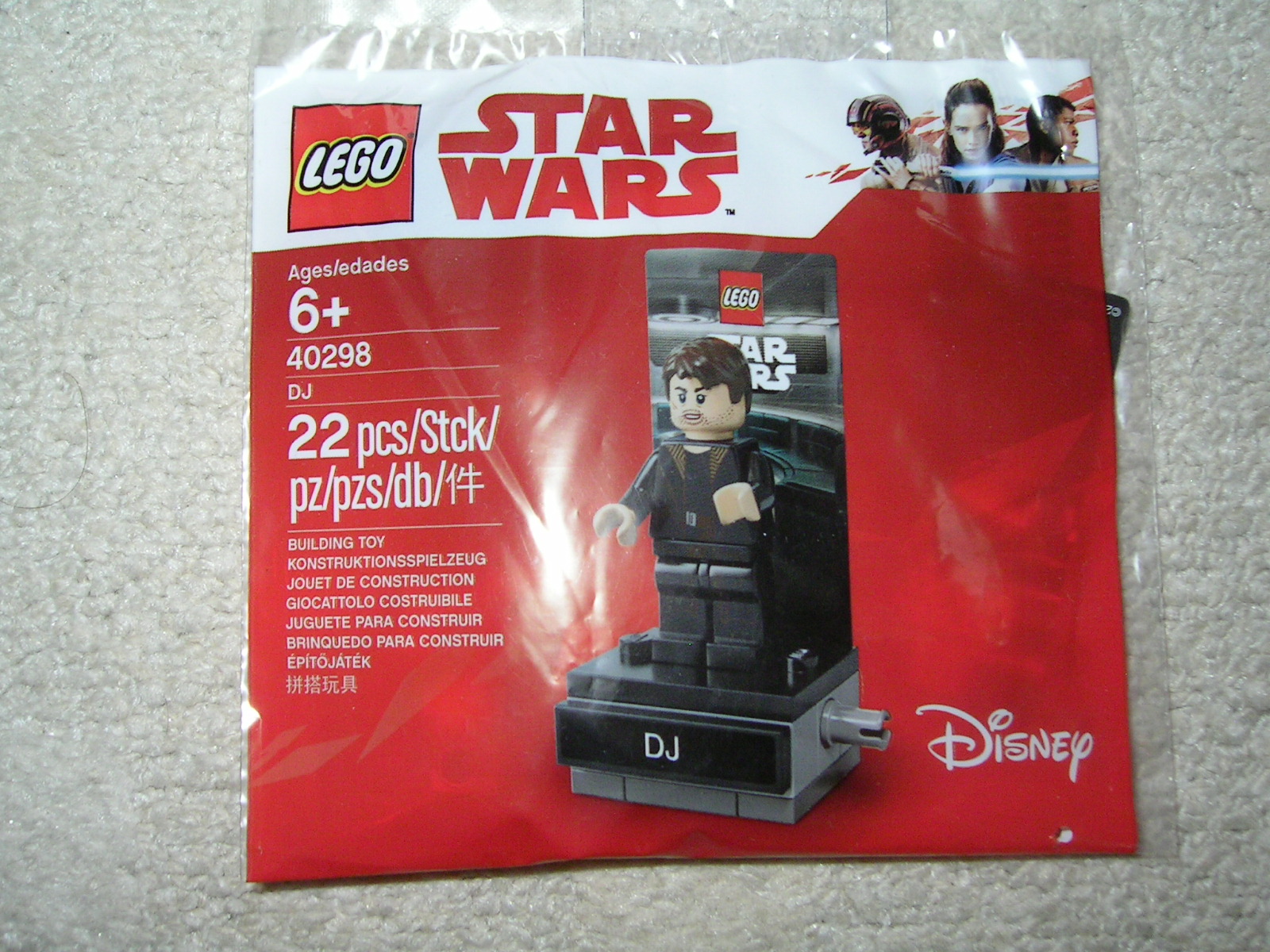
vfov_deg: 39.7
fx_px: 1321
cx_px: 635
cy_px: 476
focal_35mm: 36
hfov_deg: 51.4
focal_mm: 5.6
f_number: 4.8
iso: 100
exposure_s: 1/30
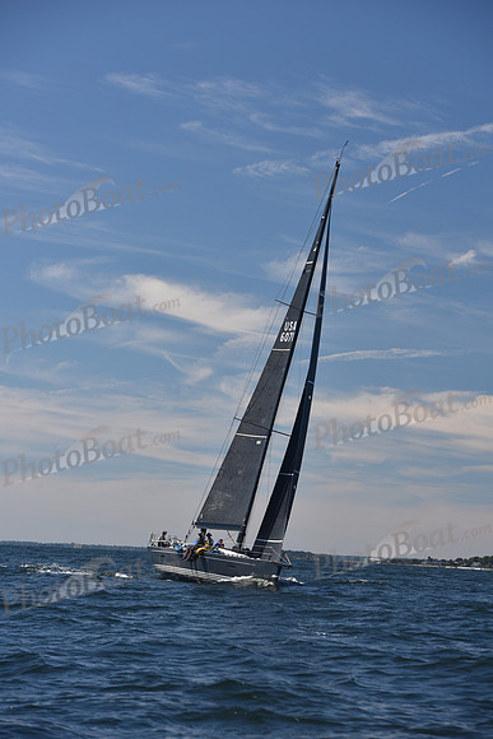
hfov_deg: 12.5
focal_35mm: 110
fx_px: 2258
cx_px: 246
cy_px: 370
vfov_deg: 18.6
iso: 200
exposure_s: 1/800
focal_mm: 110
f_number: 5
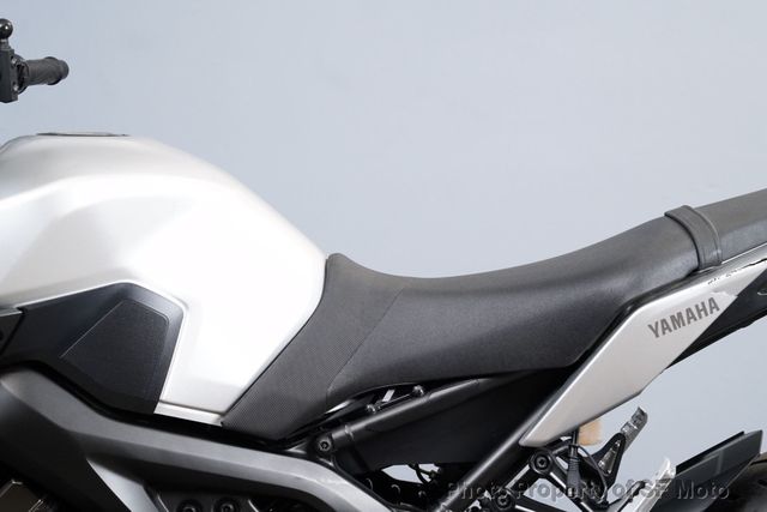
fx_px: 2237
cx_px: 384
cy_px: 256
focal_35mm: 105
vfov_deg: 13.0
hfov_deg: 19.5
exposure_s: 1/80
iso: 5000
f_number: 9
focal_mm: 105
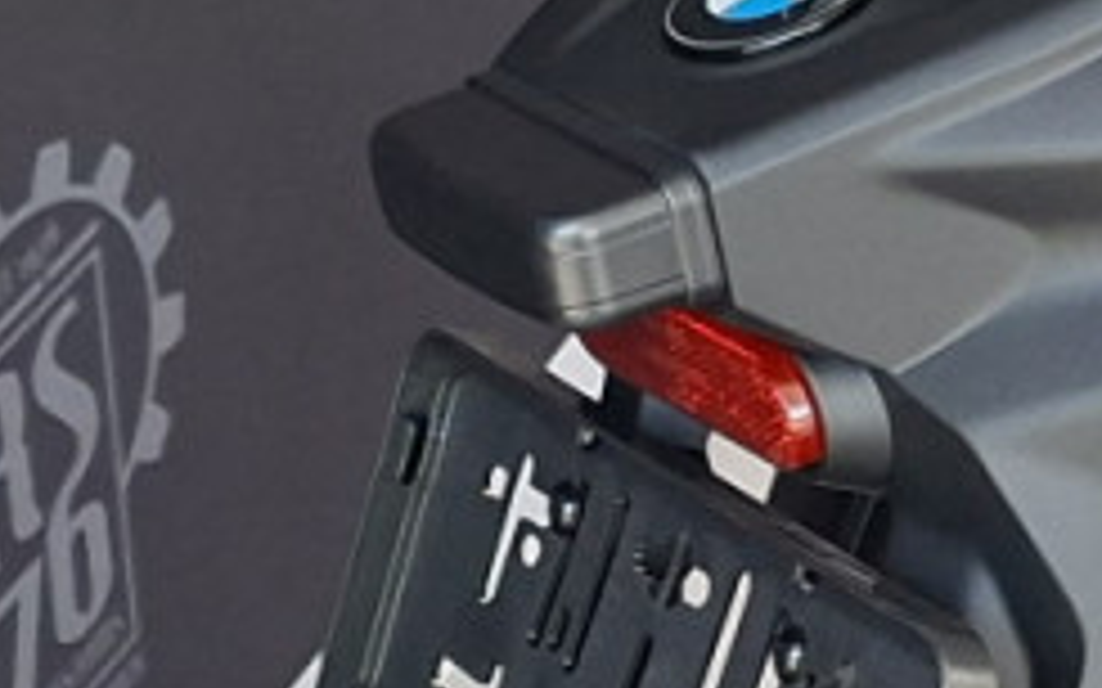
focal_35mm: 159
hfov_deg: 12.8
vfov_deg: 8.2
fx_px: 4774
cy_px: 666
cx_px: 1390
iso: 250
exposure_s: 1/120
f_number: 1.8
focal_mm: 5.54
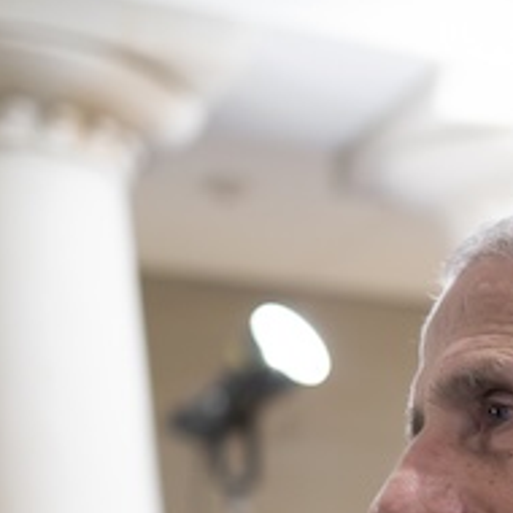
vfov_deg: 14.2
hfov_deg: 14.2
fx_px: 1844
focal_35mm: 110
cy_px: 900
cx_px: 899
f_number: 1.4
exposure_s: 1/500
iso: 4000
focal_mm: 24
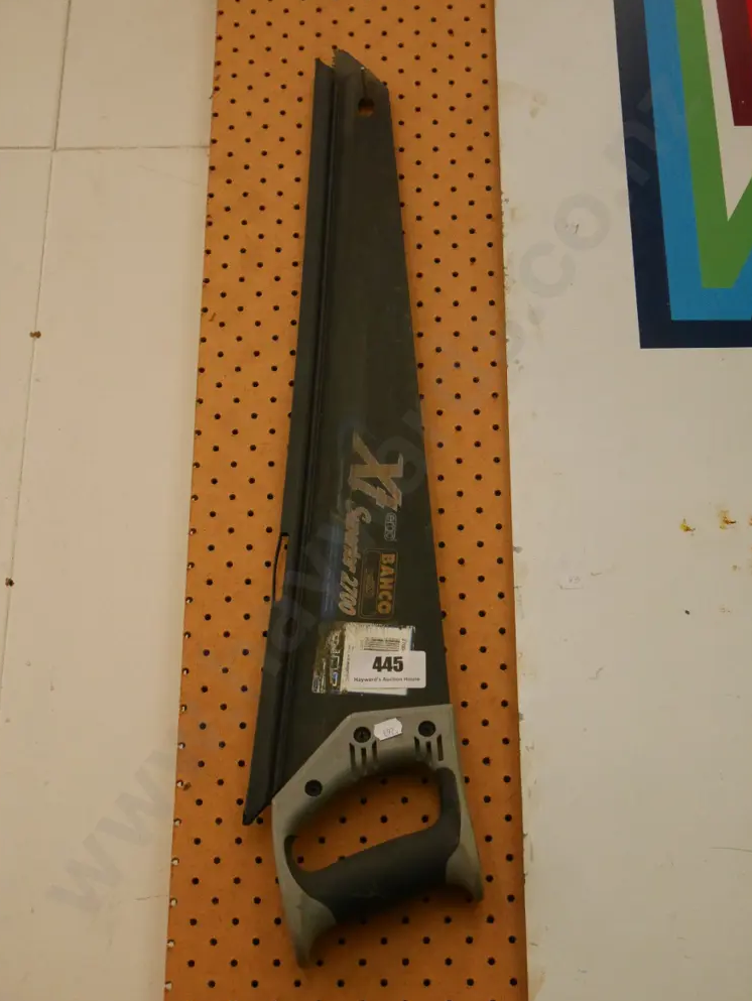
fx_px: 1910
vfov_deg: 29.4
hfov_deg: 22.3
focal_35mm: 66
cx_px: 372
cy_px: 500
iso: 3200
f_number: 5.6
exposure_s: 1/200
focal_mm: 32
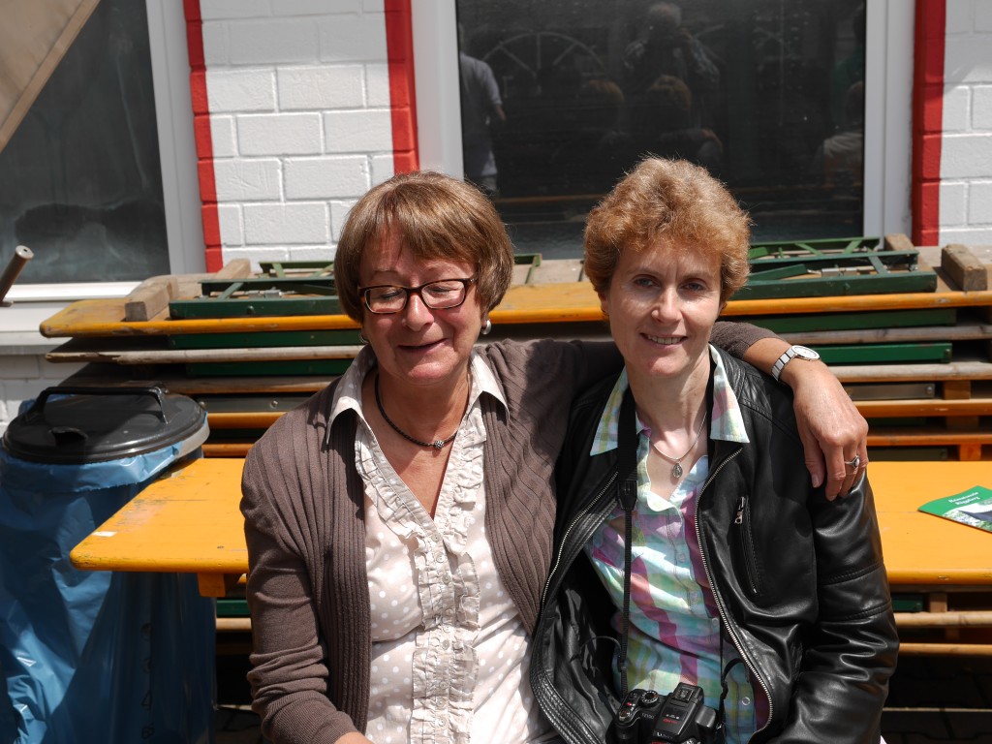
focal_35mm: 50
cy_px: 372
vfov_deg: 29.1
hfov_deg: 38.2
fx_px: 1433
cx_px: 496
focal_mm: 25
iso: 125
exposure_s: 1/1000
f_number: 4.5
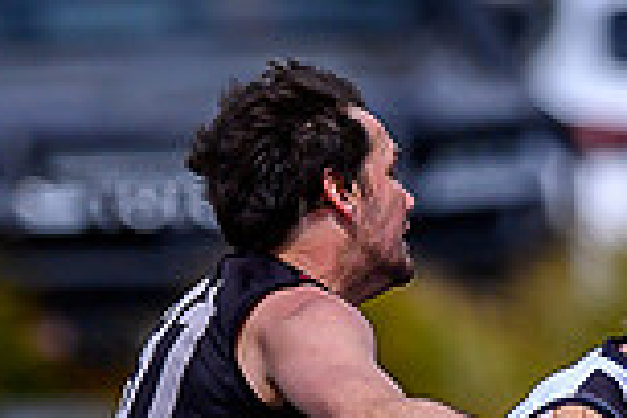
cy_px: 594
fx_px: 70358
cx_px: 702
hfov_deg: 0.5
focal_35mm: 4040
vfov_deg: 0.3
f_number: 4
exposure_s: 1/2500
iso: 200
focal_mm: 500
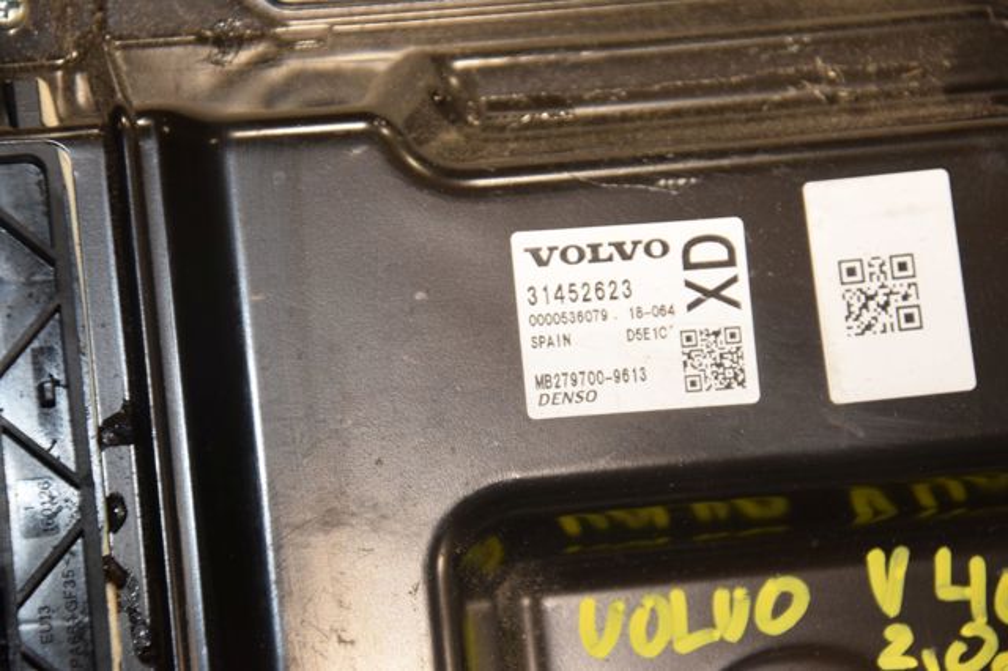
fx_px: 4408
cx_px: 504
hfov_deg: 13.0
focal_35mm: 158
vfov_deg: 8.7
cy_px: 336
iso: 1600
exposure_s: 1/200
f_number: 5.6
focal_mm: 105
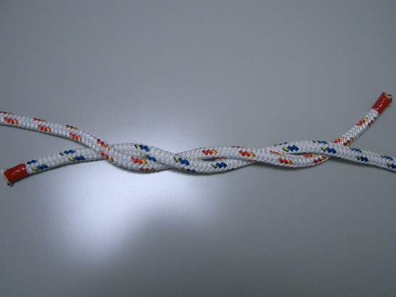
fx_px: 469
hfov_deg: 45.8
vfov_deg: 35.2
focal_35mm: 41
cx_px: 203
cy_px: 146
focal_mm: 5.8
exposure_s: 1/50
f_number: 2.6
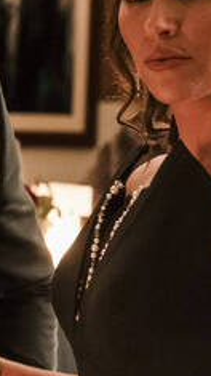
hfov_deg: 8.0
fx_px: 1494
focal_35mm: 150
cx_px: -45
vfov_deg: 14.3
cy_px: 100
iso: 3200
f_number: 2.8
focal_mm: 45
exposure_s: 1/125
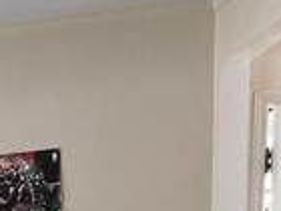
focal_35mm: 164
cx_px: -373
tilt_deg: -13.8
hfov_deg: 10.5
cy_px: 687
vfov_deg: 7.6
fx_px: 1331
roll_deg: +4.5
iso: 200
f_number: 1.78
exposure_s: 1/65
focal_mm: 6.76
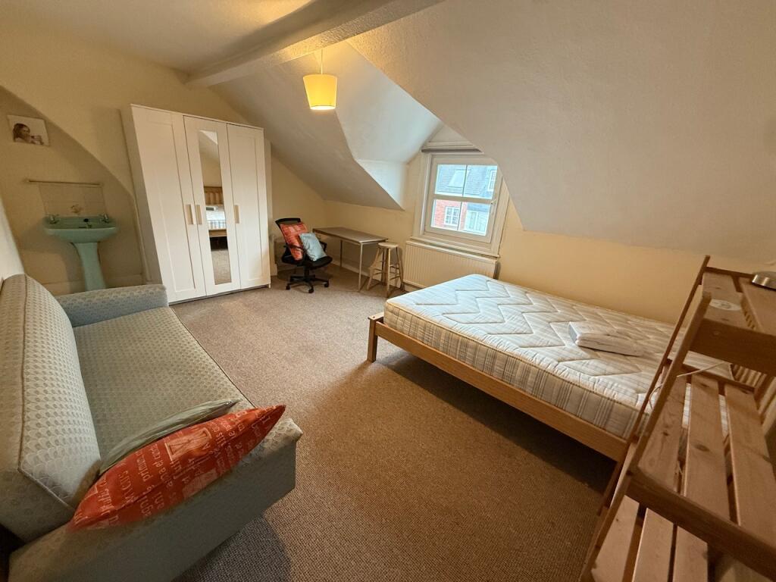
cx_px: 388
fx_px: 314
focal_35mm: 14
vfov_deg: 85.7
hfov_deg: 102.1
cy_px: 291
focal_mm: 2.22
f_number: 2.2
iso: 400
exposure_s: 1/60
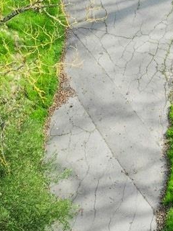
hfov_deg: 13.1
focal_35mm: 112
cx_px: 170
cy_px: -128
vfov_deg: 15.9
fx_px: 747
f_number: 2.8
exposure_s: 1/80
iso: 100
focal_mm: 12.29
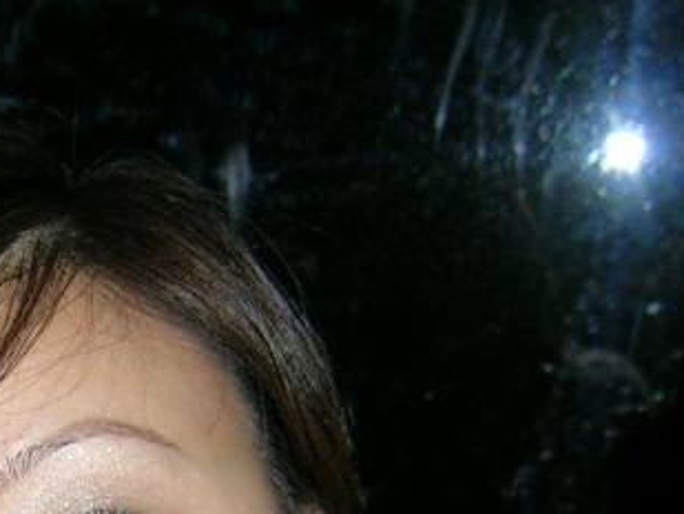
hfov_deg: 16.2
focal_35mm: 116
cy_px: 744
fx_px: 2293
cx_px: -173
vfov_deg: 12.2
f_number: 2.8
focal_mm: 5.4
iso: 50
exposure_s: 1/60.1
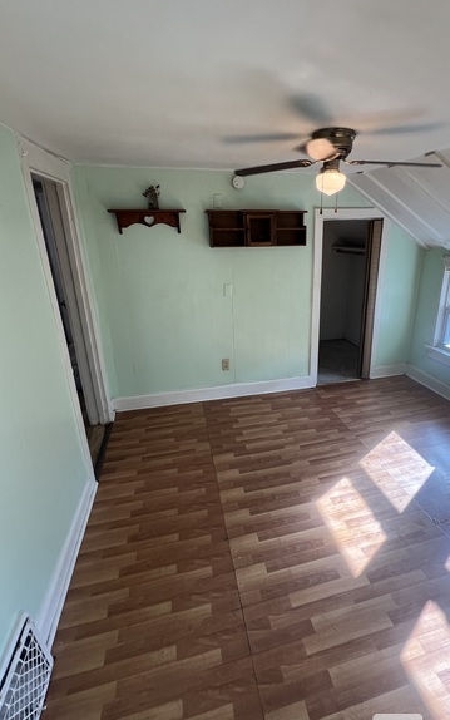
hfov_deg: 70.8
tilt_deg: -16.6
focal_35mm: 16
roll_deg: +1.1
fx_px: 314
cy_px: 346
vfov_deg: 97.8
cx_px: 262
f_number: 1.8
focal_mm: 1.57
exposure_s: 1/120
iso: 125
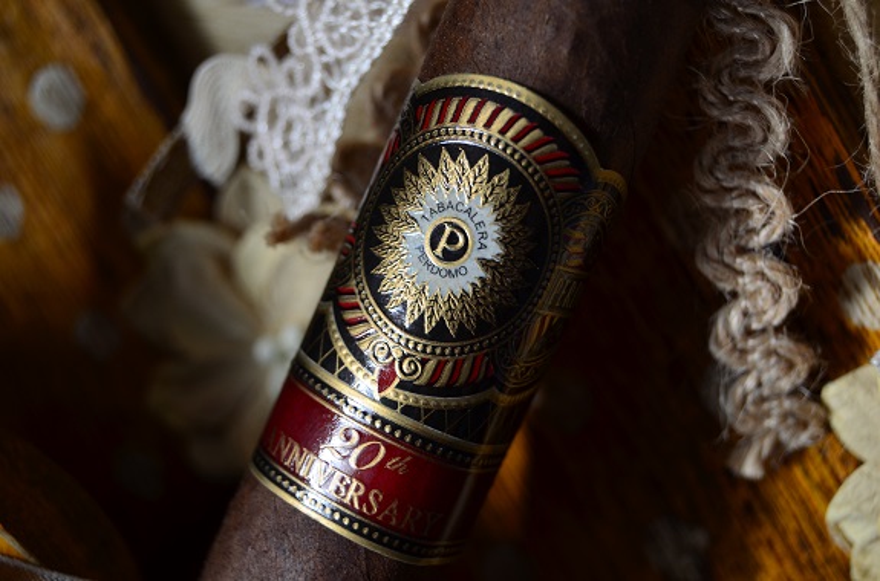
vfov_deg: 16.5
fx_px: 2011
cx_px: 440
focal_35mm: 82
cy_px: 290
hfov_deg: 24.7
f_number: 5.6
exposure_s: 1/30
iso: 250
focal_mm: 55
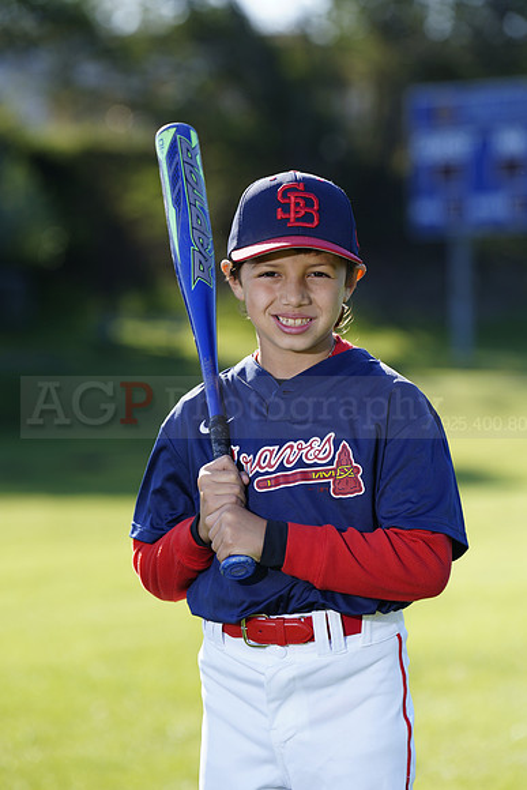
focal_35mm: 194
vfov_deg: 10.6
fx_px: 4257
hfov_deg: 7.1
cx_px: 264
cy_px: 395
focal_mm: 194
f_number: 5
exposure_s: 1/250
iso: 100
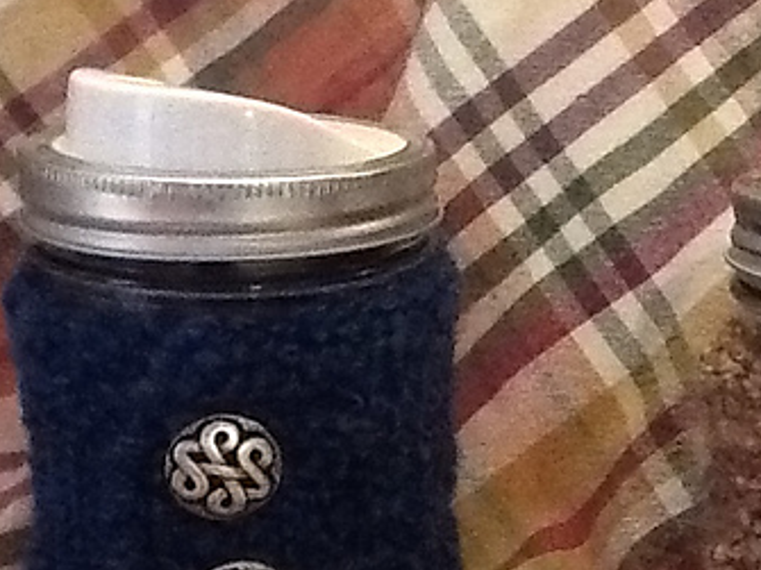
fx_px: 1846
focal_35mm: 84
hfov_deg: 22.8
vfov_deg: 17.4
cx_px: 652
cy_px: 445
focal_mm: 2.03
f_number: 2.4
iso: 500
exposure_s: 1/15
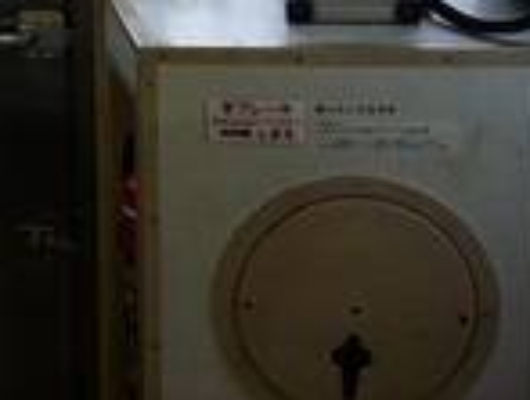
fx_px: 1443
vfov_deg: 14.9
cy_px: -153
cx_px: -169
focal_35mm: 94
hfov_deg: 19.2
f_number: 2.8
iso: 160
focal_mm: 5.5
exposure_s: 1/30
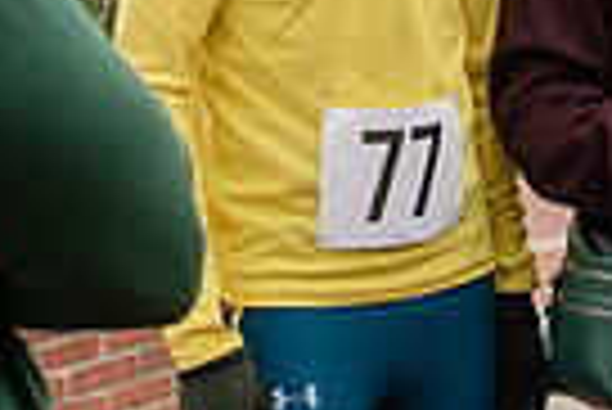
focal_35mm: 136
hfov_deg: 14.9
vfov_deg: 9.8
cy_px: -210
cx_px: 540
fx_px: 2314
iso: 400
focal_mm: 32
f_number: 5.6
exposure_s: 1/320
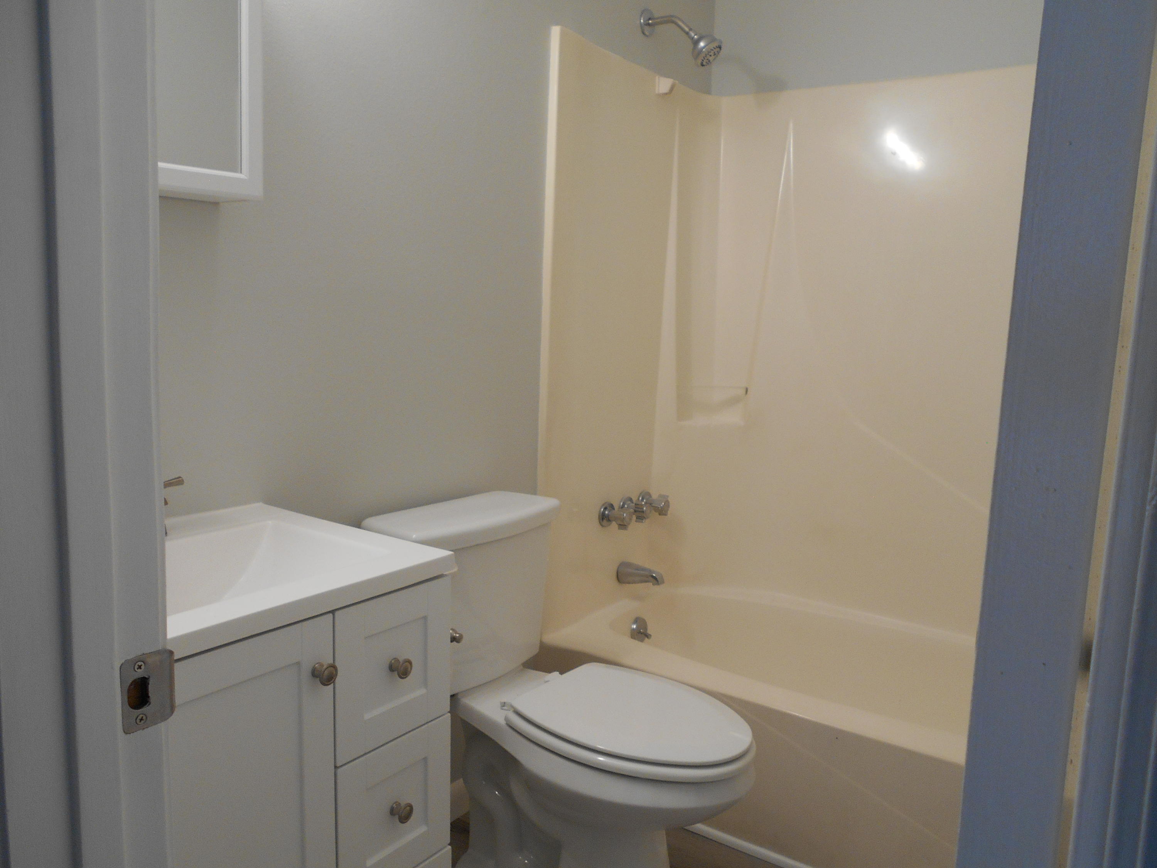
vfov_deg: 53.1
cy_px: 434
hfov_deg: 67.3
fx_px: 869
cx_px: 578
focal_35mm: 26
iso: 125
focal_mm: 4.6
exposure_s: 1/30
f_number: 3.2
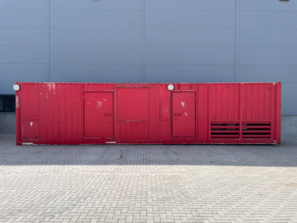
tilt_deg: -1.5
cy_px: 112
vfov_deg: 53.1
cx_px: 148
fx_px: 223
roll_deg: -0.3
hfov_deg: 67.3
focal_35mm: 26
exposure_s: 1/1984
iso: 32
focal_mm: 4.2
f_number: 1.6
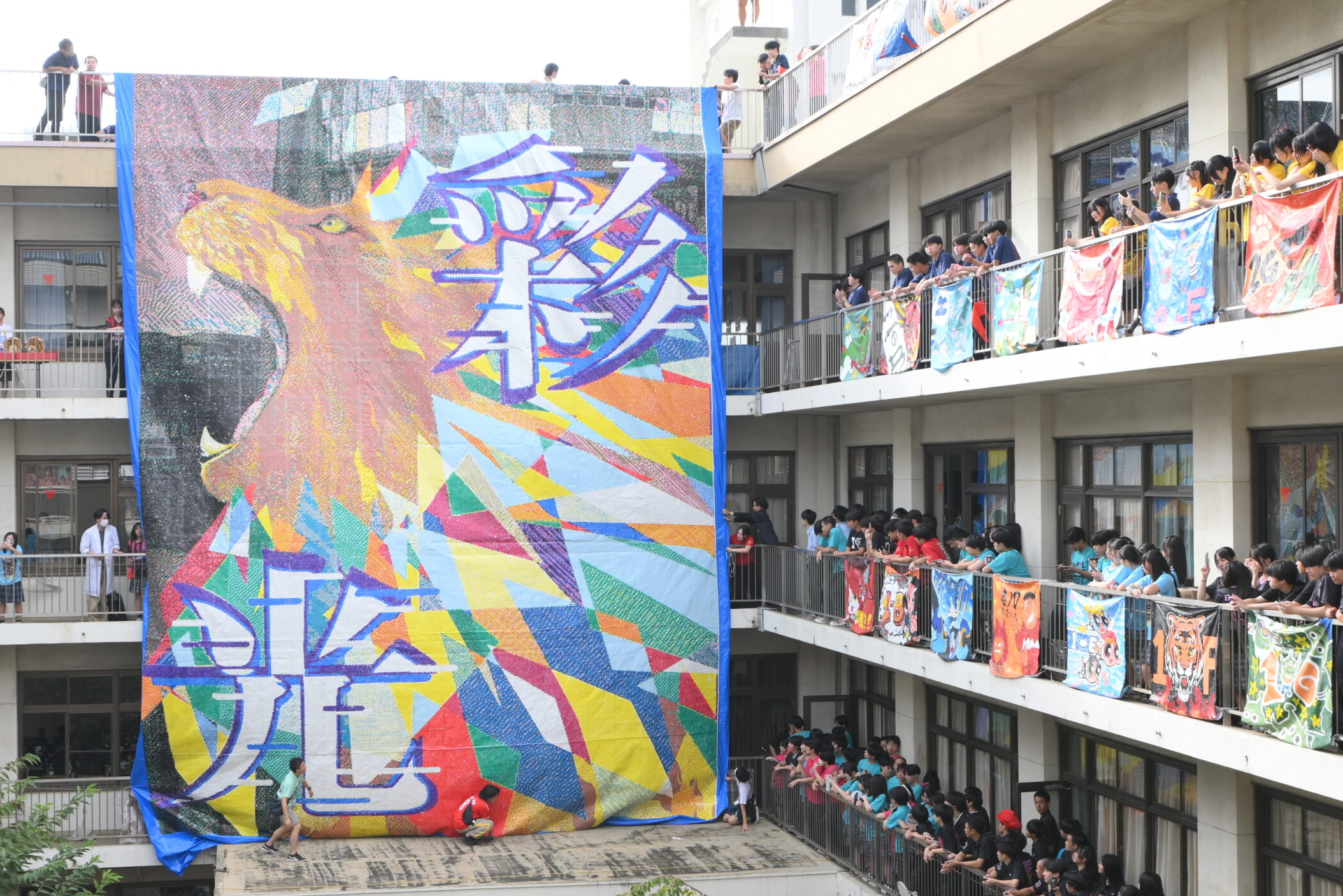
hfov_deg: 38.8
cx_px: 557
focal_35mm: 51
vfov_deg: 26.5
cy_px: 452
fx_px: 1903
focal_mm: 28
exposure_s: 1/250
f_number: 5.6
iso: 320
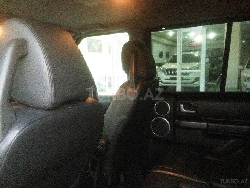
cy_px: 94
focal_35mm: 33
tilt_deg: -7.1
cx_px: 125
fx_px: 238
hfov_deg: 55.4
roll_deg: +0.5
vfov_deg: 42.9
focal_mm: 4.12
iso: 800
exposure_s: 1/15
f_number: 2.4
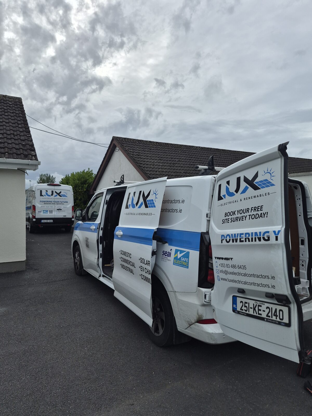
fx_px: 276
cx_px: 156
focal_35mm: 23
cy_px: 208
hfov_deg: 58.9
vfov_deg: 73.9
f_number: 1.8
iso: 80
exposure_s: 1/7200
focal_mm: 5.4
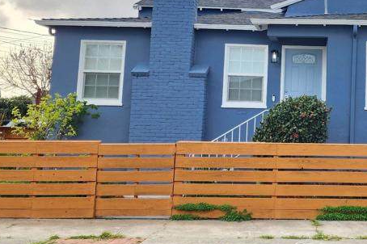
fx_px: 550
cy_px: 47
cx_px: 324
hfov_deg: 35.0
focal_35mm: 54
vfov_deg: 24.6
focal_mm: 6.4
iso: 12
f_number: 1.8
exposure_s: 1/270
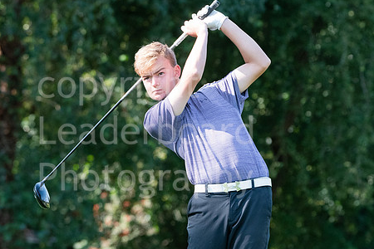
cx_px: 147
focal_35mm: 522
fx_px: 5423
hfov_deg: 3.9
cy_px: 138
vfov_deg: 2.6
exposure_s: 1/1250
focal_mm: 270
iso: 2000
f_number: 6.3
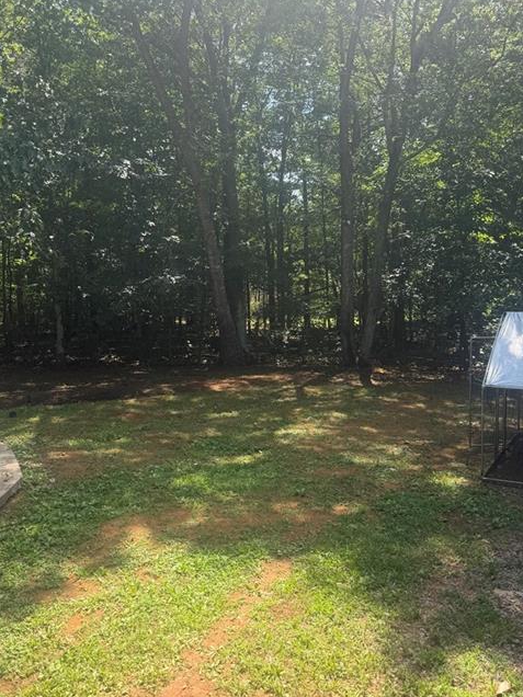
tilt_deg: -2.7
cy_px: 330
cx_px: 262
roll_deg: +1.5
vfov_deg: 61.6
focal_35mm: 29
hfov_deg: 48.2
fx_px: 584
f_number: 1.78
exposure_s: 1/920
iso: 80
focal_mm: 6.76
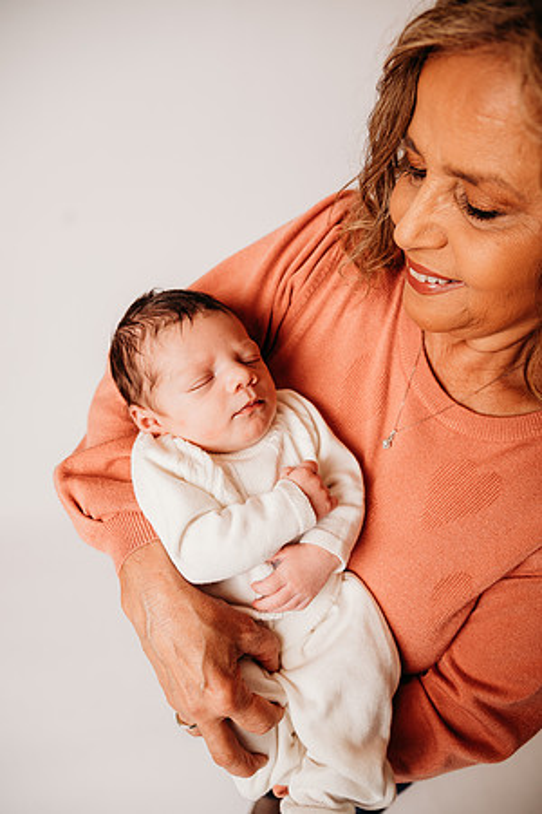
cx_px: 271
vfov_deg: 65.5
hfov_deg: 46.4
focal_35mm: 28
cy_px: 407
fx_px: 632
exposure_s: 1/160
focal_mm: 28
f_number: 4
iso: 100
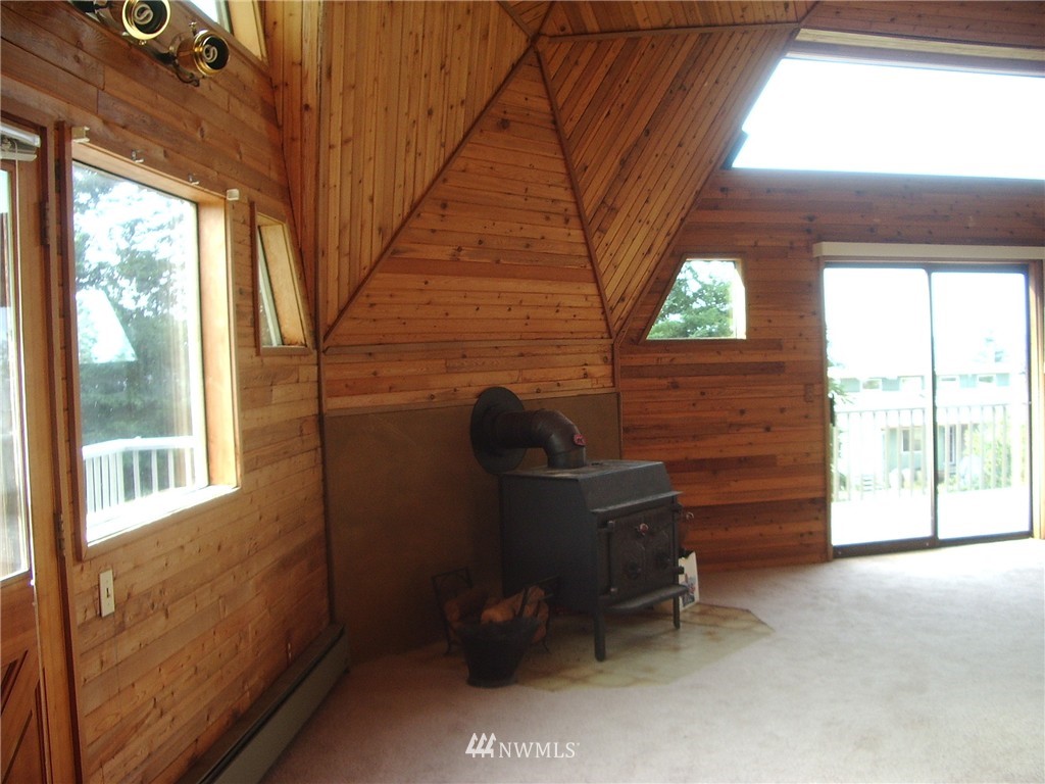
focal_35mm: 35
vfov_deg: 40.7
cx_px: 522
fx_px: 1057
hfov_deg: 52.6
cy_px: 392
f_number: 2.6
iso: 100
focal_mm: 5.8
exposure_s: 1/60
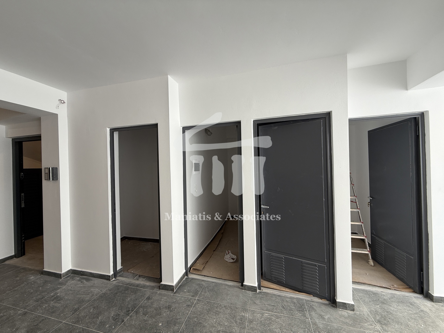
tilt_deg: -0.2
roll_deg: +1.6
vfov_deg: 85.7
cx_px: 222
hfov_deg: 102.1
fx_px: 180
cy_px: 166
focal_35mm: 14
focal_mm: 2.22
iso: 80
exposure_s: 1/99
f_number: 2.2
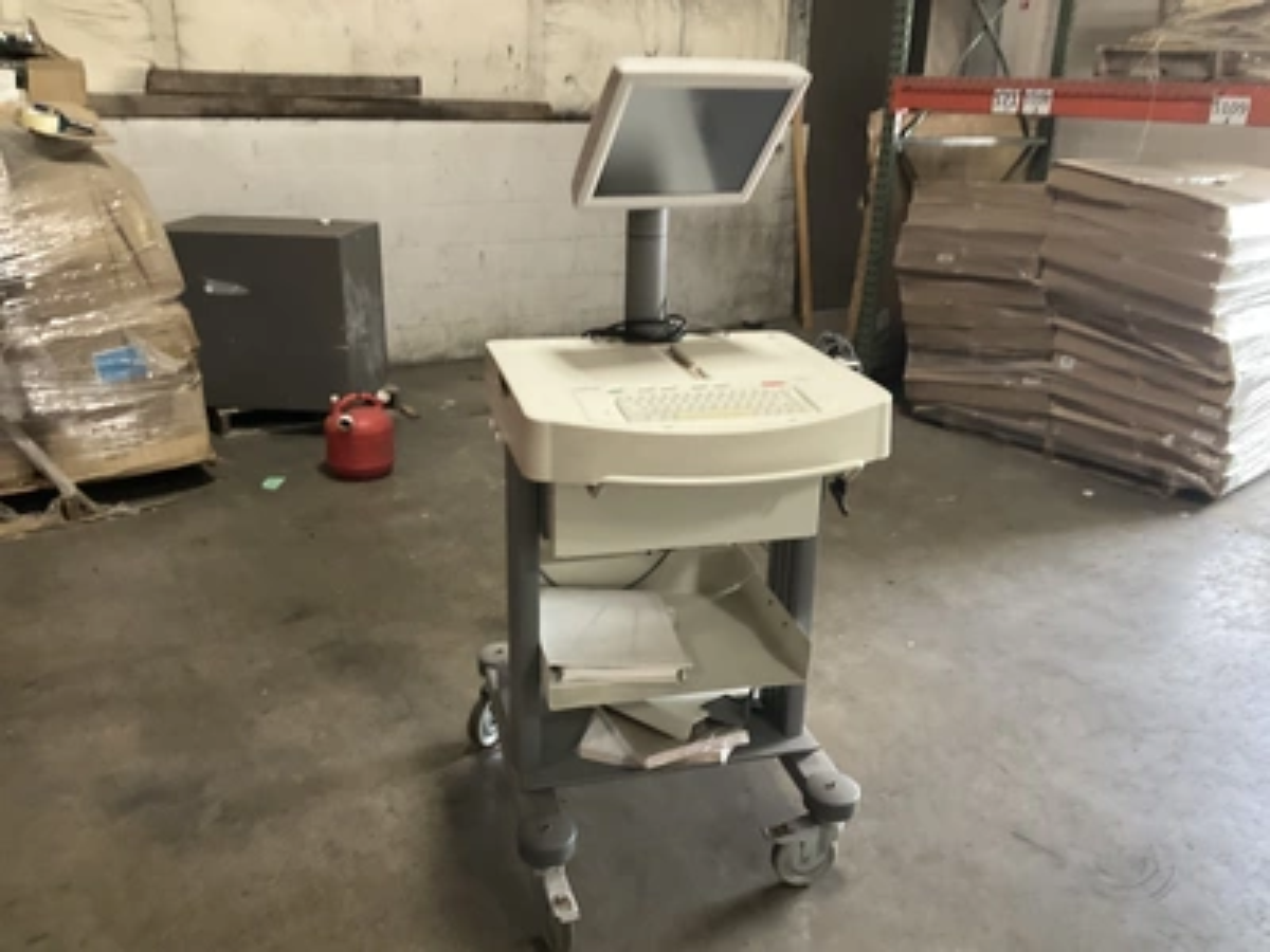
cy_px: 476
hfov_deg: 61.7
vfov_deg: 48.2
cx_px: 635
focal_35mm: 29
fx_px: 1064
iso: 200
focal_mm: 3
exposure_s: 1/40
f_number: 1.8
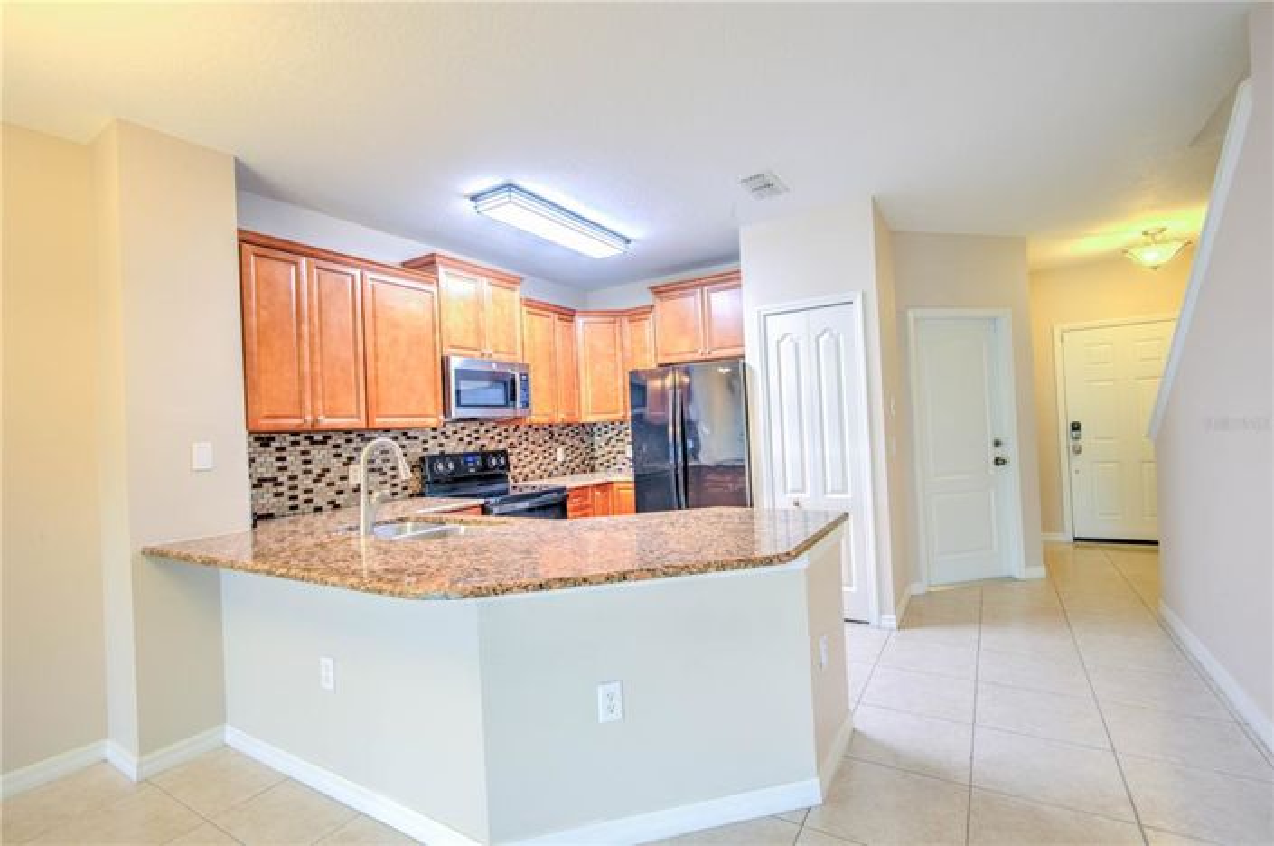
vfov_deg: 73.6
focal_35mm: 16
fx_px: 565
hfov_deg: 96.8
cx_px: 637
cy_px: 423
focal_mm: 16
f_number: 11
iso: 100
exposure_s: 1/4
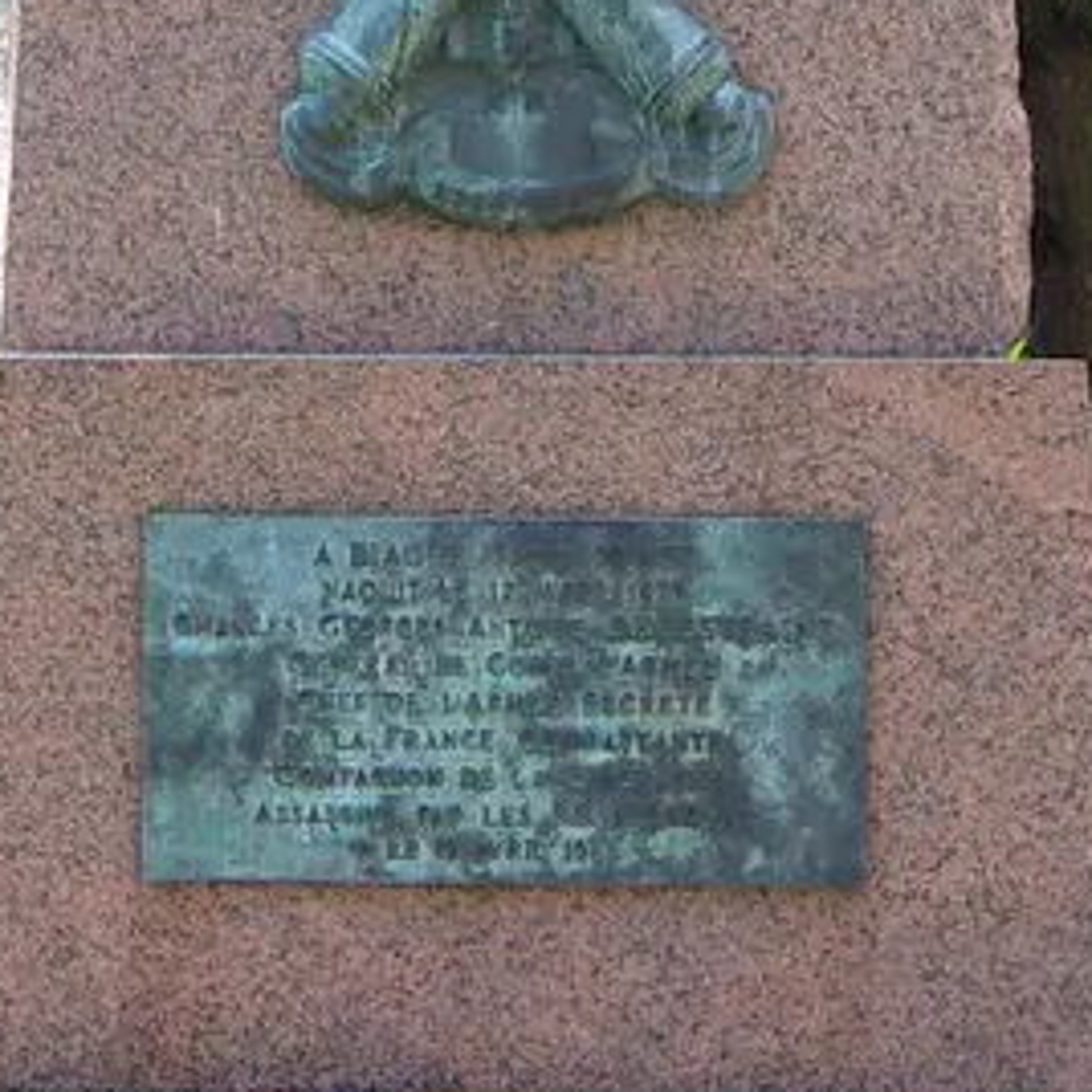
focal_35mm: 266
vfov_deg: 6.5
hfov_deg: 6.6
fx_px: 9494
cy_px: -640
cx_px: 526
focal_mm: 13.6
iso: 100
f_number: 3.8
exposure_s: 1/160
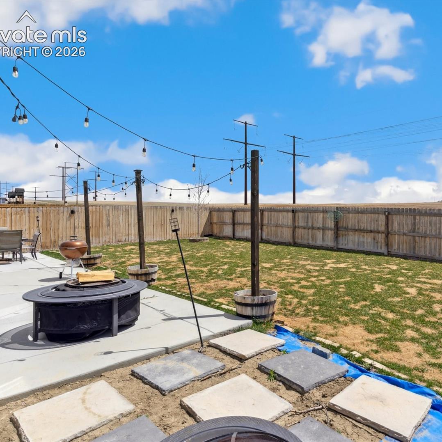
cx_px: 293
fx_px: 332
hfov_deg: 65.6
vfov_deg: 67.3
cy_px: 221
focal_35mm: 23
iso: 100
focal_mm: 18
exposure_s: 1/160
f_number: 11
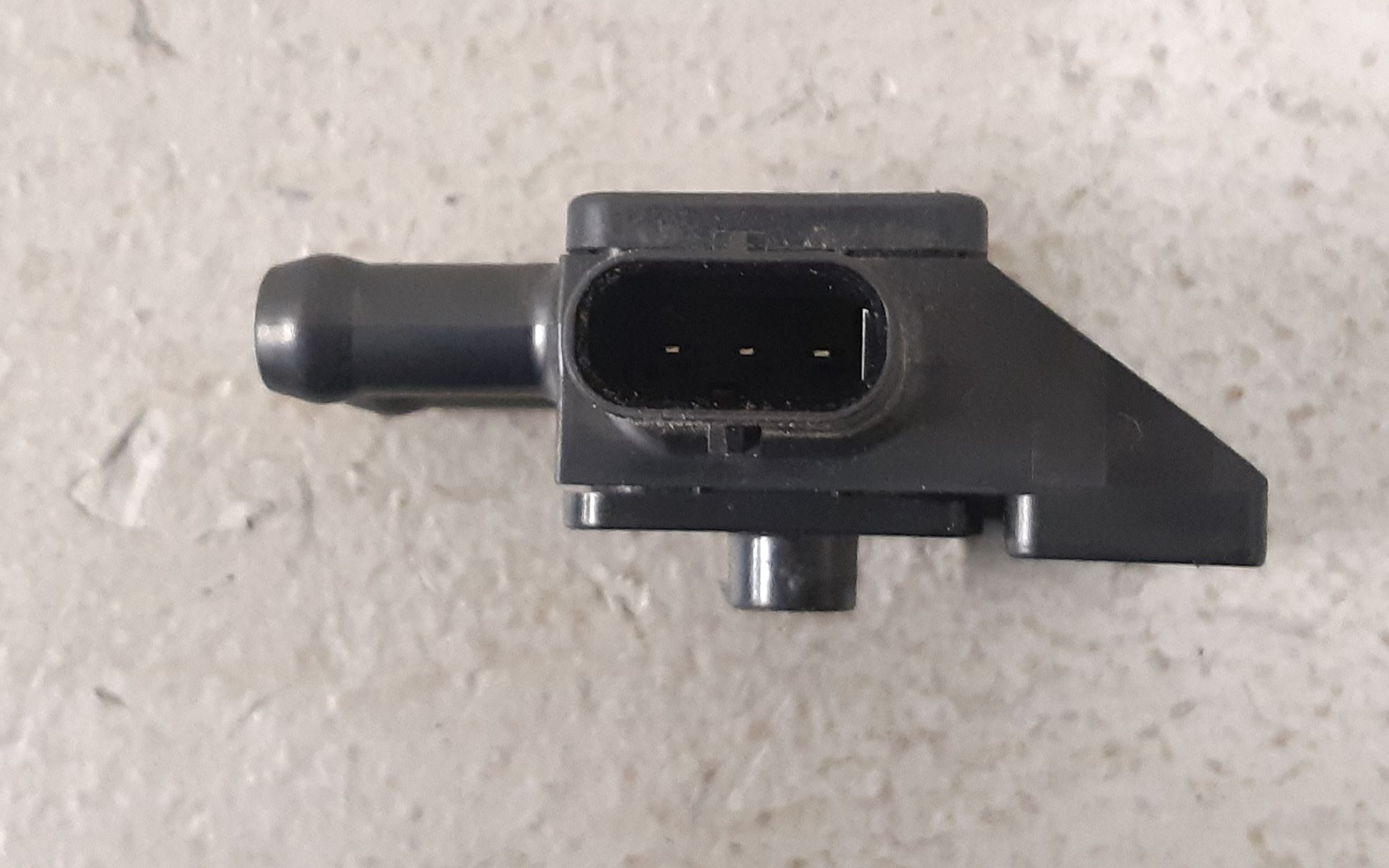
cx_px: 697
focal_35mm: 28
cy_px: 367
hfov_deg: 66.5
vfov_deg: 44.4
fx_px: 1060
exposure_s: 1/25
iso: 400
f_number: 1.7
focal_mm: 3.93
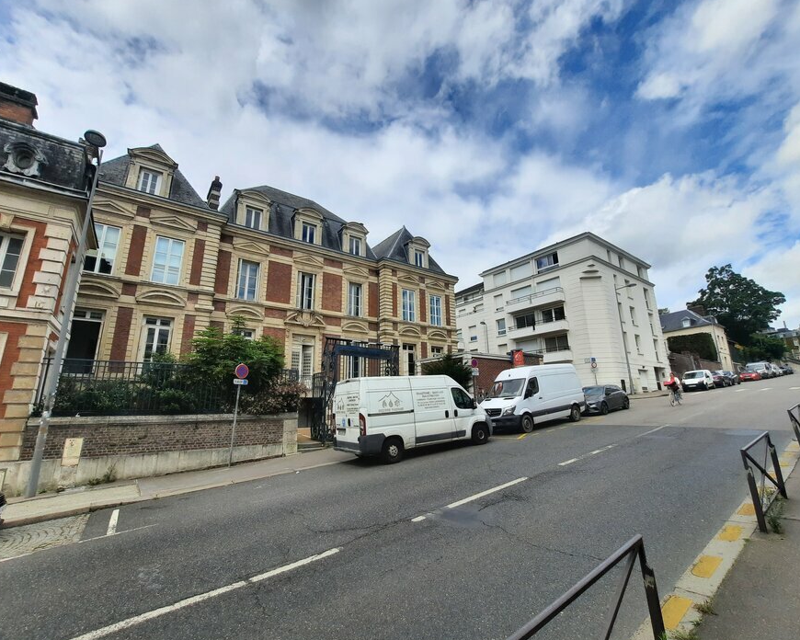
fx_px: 331
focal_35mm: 14
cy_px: 320
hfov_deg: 100.7
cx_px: 399
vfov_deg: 88.0
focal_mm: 1.74
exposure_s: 1/2083
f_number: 2.2
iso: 40
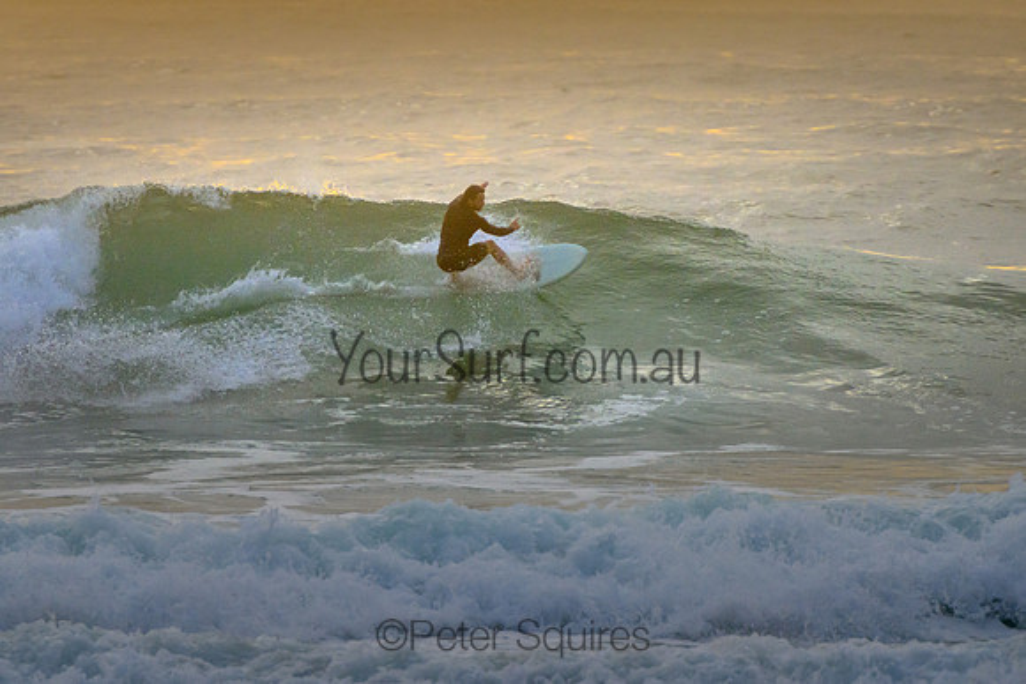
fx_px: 15672
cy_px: 237
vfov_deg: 2.5
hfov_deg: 3.7
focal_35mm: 550
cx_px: 501
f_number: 5.6
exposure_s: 1/2000
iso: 1250
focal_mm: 400
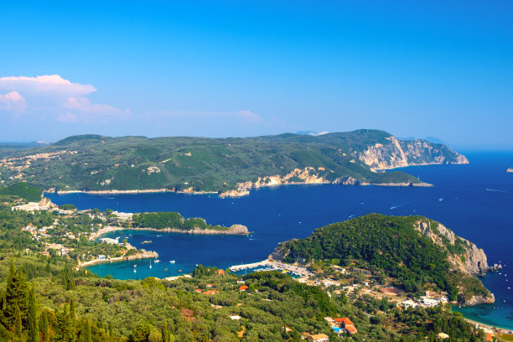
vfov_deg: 36.9
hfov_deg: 53.1
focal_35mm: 36
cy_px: 171
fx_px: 513
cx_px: 256
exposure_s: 1/210
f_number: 7.1
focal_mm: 24.3
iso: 200
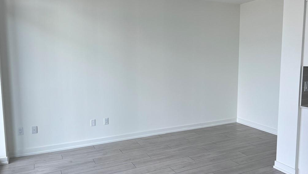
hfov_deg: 66.1
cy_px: 82
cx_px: 152
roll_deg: +0.6
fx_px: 237
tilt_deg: -6.7
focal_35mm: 29
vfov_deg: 40.2
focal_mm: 5.7
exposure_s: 1/511
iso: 50
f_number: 1.5
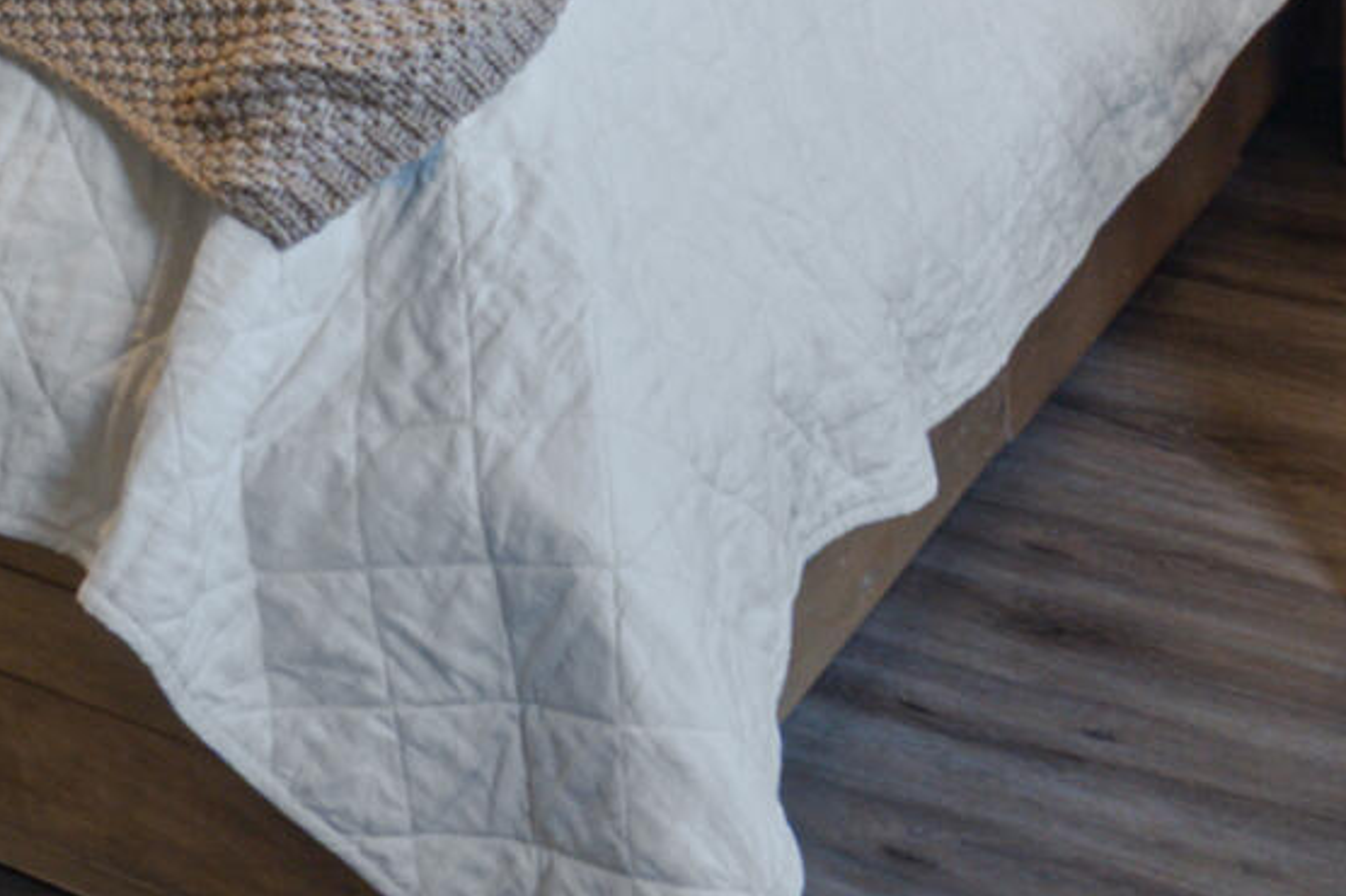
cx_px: -249
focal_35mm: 81
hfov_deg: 23.1
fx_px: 3027
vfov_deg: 14.2
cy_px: -865
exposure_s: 1/2.5
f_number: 8
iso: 320
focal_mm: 10
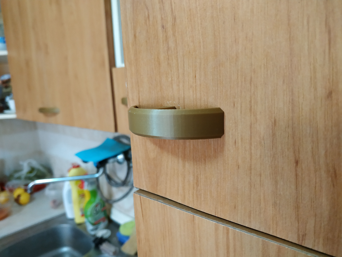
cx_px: 171
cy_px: 128
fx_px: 237
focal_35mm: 24
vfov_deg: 56.8
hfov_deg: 71.6
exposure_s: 1/20
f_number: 1.9
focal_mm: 3.94
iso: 500
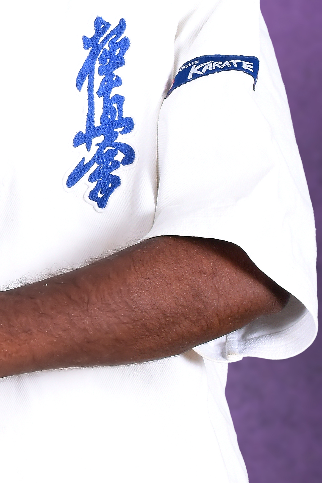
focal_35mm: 171
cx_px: -45
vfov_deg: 11.9
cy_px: 35
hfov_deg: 8.0
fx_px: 2293
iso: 250
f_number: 10
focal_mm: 40
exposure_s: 1/160
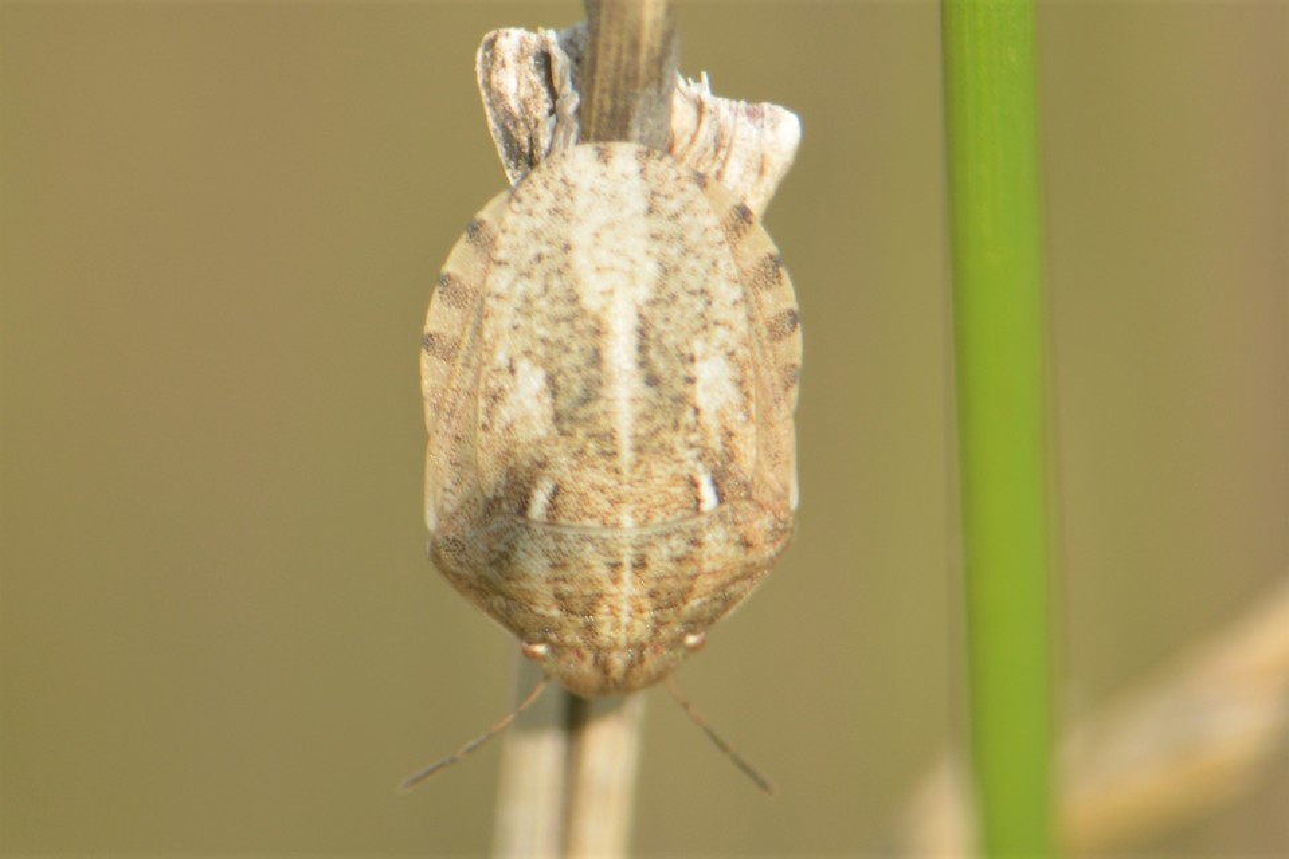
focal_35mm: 330
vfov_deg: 4.2
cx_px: 644
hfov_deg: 6.2
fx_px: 11815
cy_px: 430
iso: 160
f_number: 8
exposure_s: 1/125
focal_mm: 220
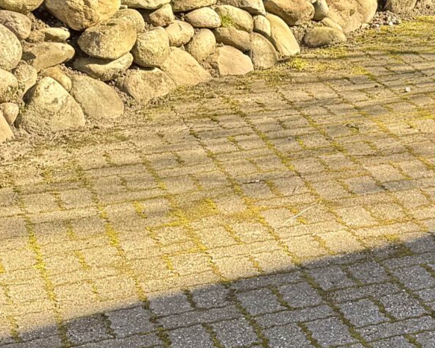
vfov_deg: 14.0
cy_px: 531
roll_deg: +2.8
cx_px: 868
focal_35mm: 103
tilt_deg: -29.9
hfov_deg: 15.1
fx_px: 1326
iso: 80
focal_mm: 6.76
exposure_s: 1/445
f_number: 1.78
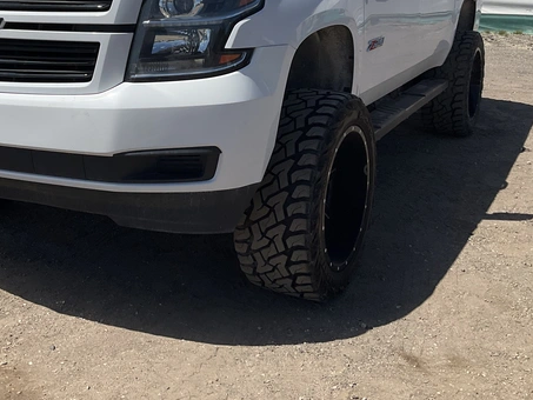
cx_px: 196
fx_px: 739
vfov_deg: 29.6
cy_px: 84
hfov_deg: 39.4
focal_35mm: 48
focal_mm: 3
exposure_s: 1/4405
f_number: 1.8
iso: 25
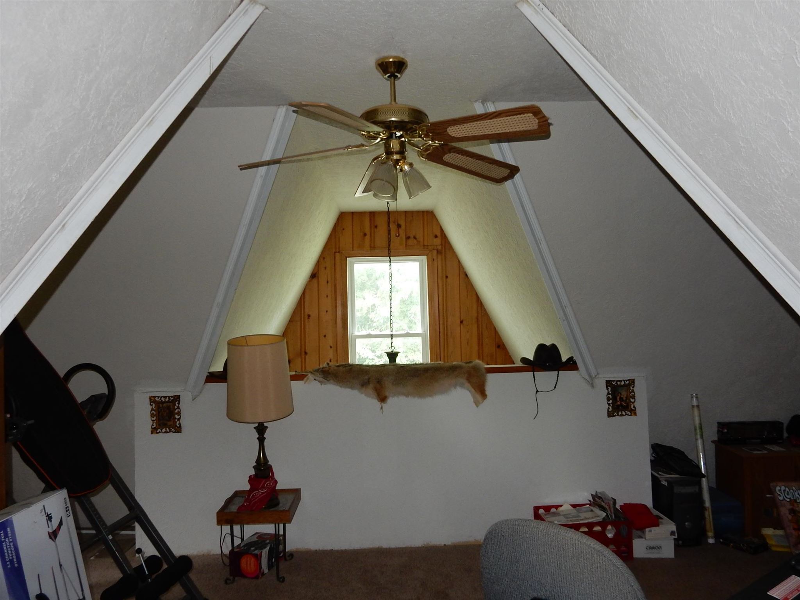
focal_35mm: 25
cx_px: 400
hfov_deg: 69.4
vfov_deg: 54.9
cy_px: 300
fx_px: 578
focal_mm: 4.5
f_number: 3.7
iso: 200
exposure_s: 1/30
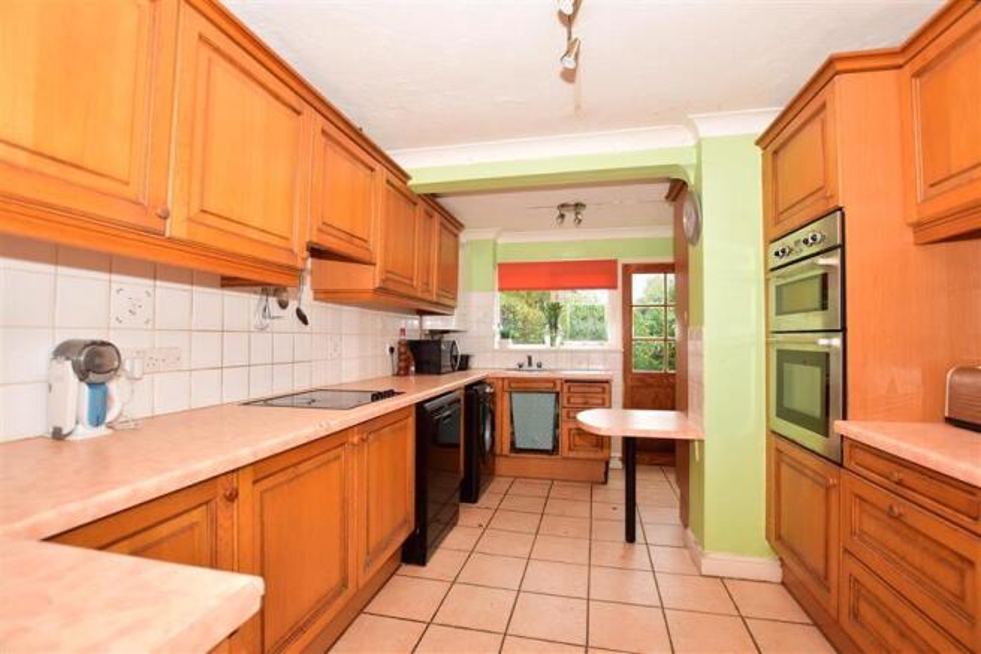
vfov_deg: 77.3
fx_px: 409
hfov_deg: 100.4
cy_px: 327
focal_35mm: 15
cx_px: 490
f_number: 5
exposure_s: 1/40
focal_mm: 10
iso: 200
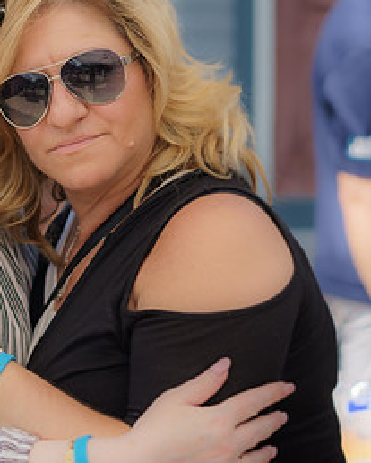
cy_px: 152
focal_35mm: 116
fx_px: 1589
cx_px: 38
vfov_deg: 16.5
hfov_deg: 13.2
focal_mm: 55
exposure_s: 1/2000
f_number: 2.8
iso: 200
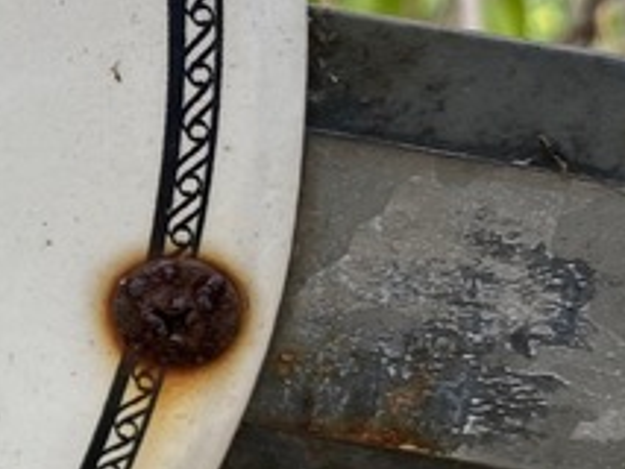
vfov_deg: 15.7
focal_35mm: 94
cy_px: 240
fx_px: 1698
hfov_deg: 19.1
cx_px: -211
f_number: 1.8
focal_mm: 4.25
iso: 32
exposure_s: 1/122
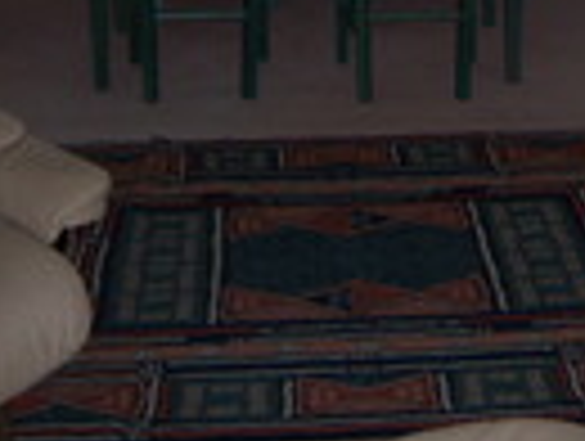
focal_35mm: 101
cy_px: -76
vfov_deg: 14.3
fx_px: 1710
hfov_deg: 19.4
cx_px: 380
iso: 160
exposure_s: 1/60
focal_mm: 7.5
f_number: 2.8
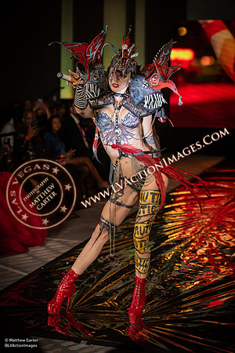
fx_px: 685
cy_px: 176
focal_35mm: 70
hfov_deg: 19.5
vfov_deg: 28.8
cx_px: 118
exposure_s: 1/400
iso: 1250
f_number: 2.8
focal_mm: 70
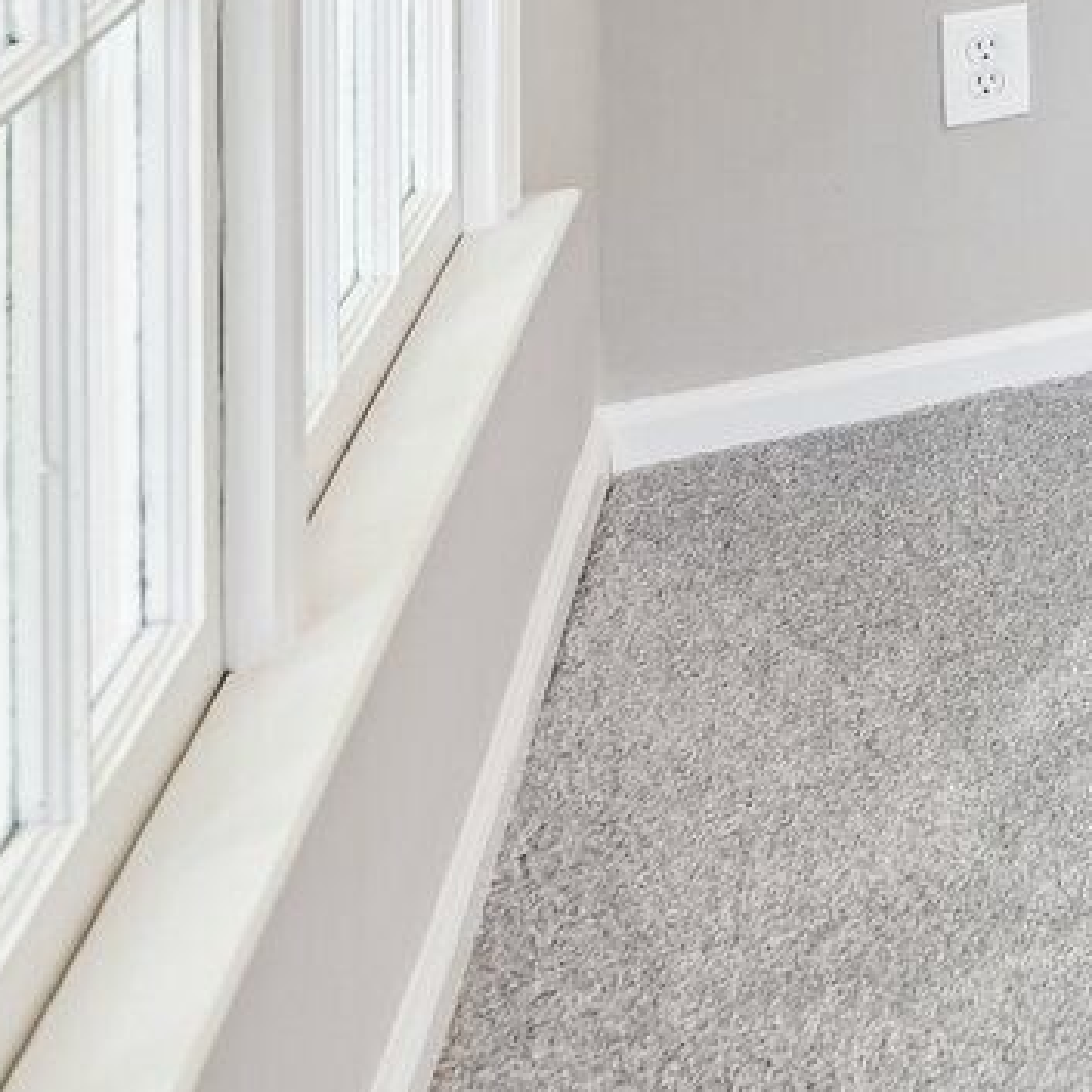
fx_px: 2463
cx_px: 2778
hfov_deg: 14.0
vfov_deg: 20.0
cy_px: -735
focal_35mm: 69
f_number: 8
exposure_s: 1/10
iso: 400
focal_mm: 14
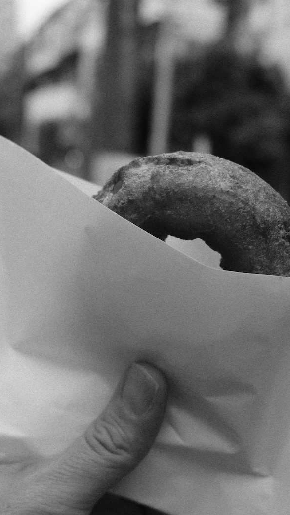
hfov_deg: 26.5
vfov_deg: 45.5
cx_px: 117
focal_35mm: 45
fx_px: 615
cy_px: 261
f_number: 2.8
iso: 500
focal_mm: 18.3
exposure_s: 1/160
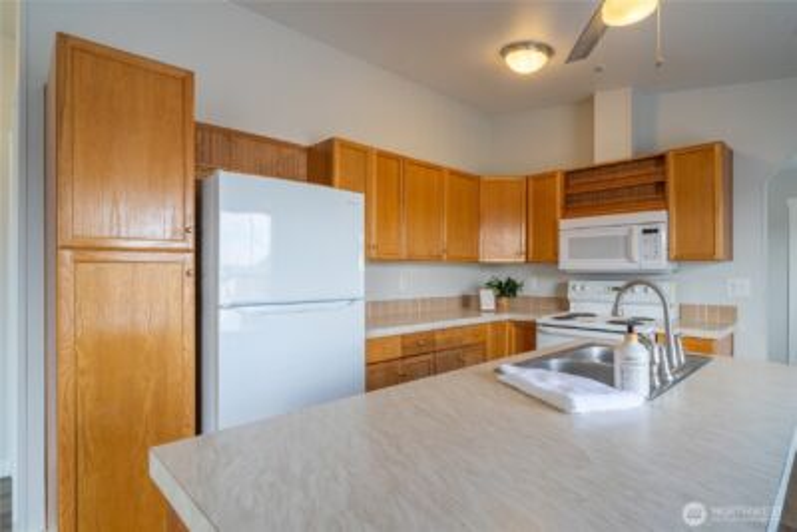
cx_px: 398
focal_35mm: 18
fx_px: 399
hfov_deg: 90.0
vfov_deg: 67.4
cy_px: 266
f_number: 8
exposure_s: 1/30
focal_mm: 18
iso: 160
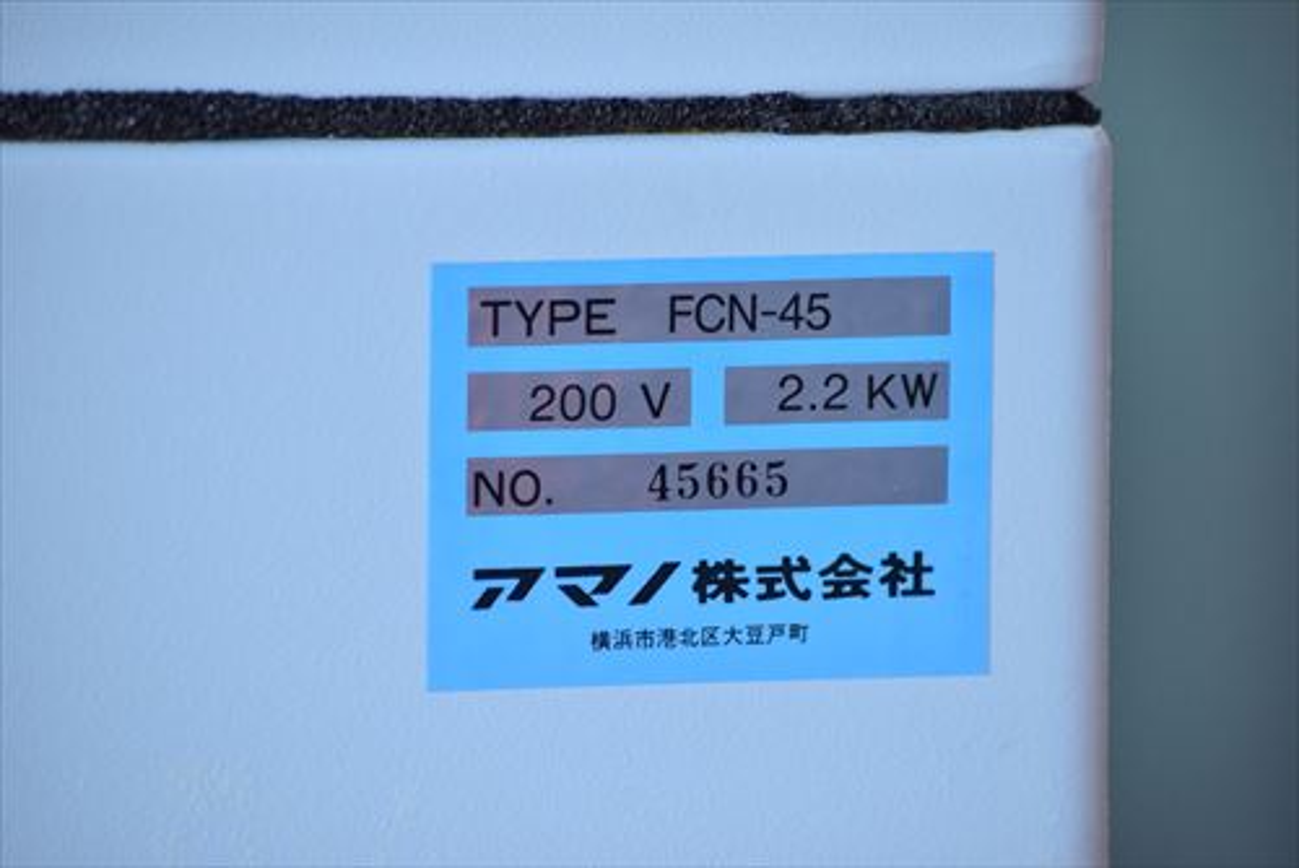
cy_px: 434
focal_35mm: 292
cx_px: 650
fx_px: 10560
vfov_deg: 4.7
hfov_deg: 7.0
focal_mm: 195
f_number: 6.3
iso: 1250
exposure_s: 1/400
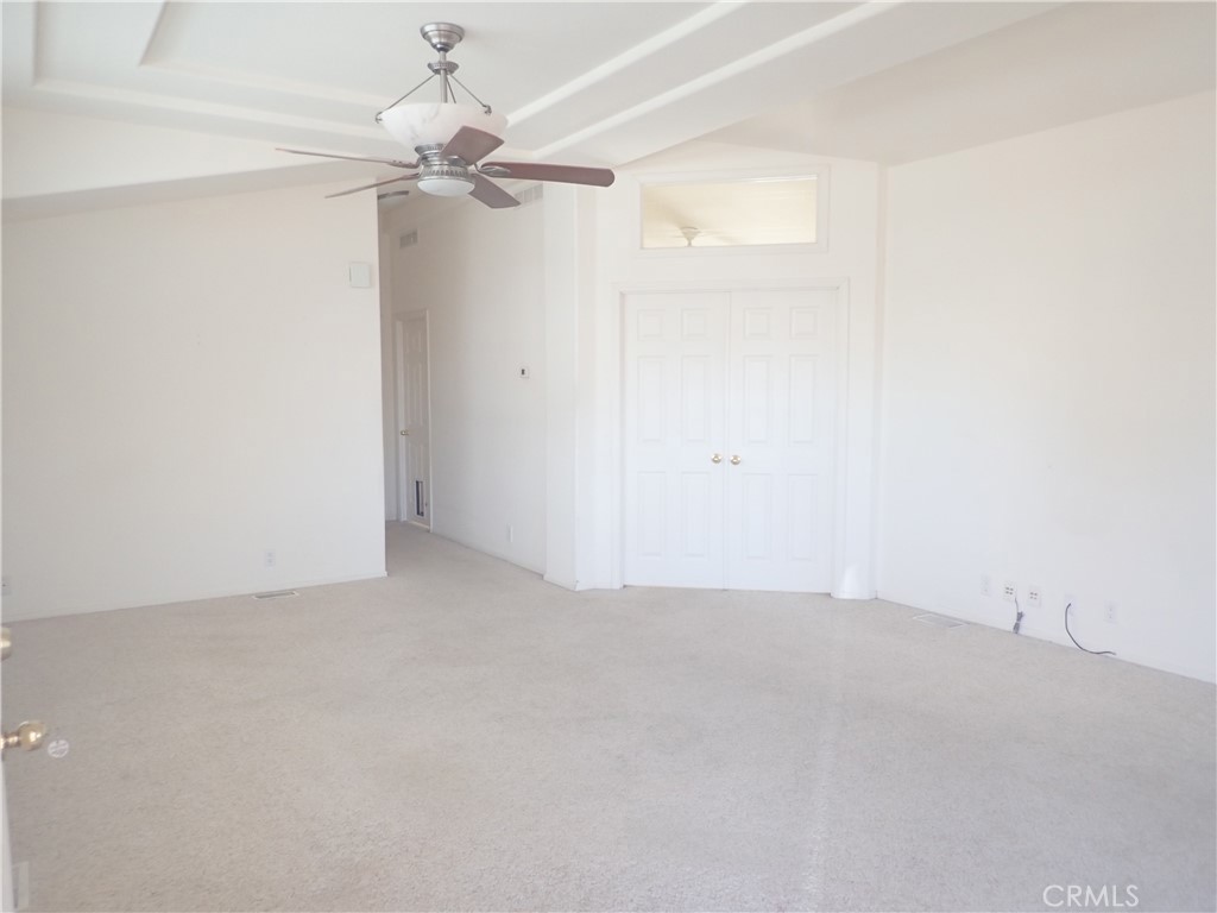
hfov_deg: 69.4
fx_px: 879
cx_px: 608
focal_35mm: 25
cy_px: 456
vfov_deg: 54.9
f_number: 2
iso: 200
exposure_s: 1/40
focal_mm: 4.5
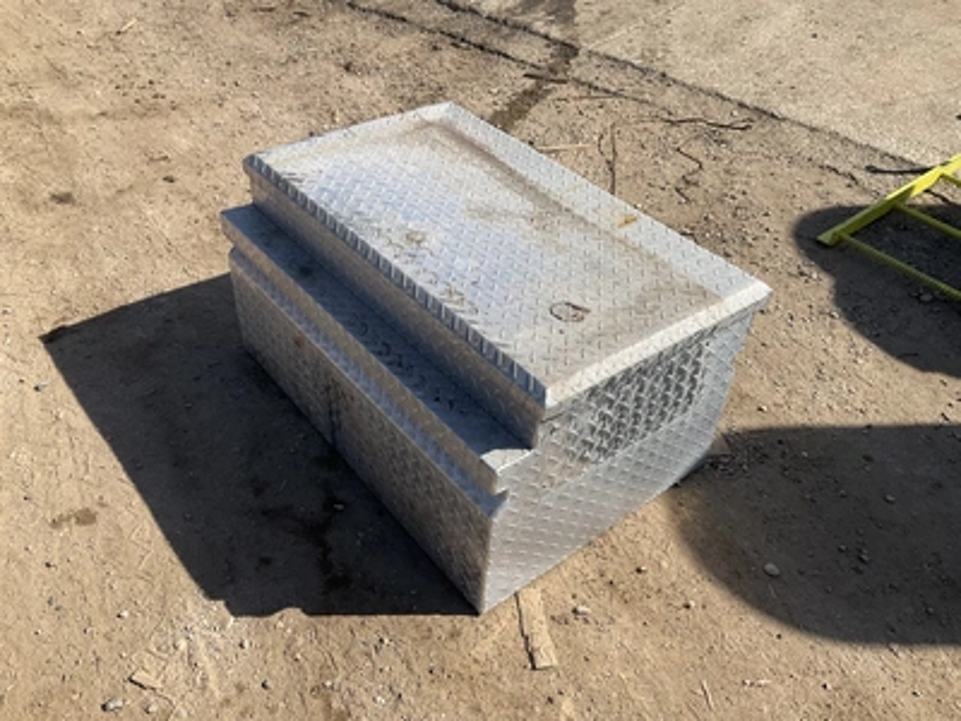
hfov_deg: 61.7
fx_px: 805
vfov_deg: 48.2
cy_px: 360
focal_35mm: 29
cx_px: 480
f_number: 1.8
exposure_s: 1/1912
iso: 25
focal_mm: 3
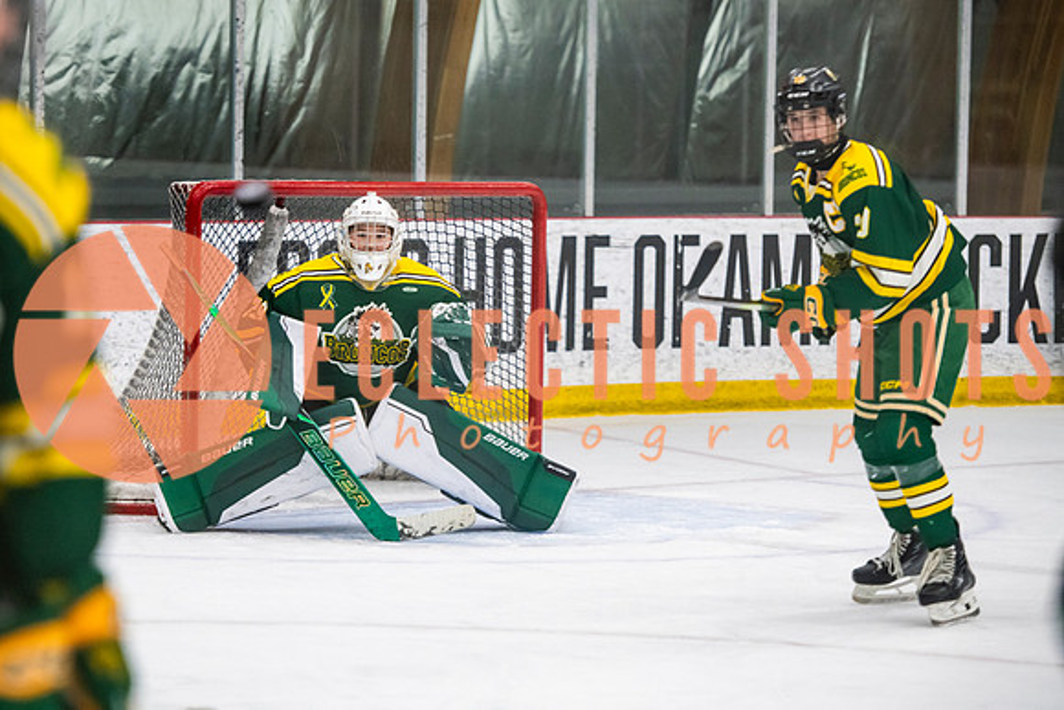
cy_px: 317
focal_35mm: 168
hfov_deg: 12.2
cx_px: 409
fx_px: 4956
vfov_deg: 8.2
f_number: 3.2
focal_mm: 135
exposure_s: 1/640
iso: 2500
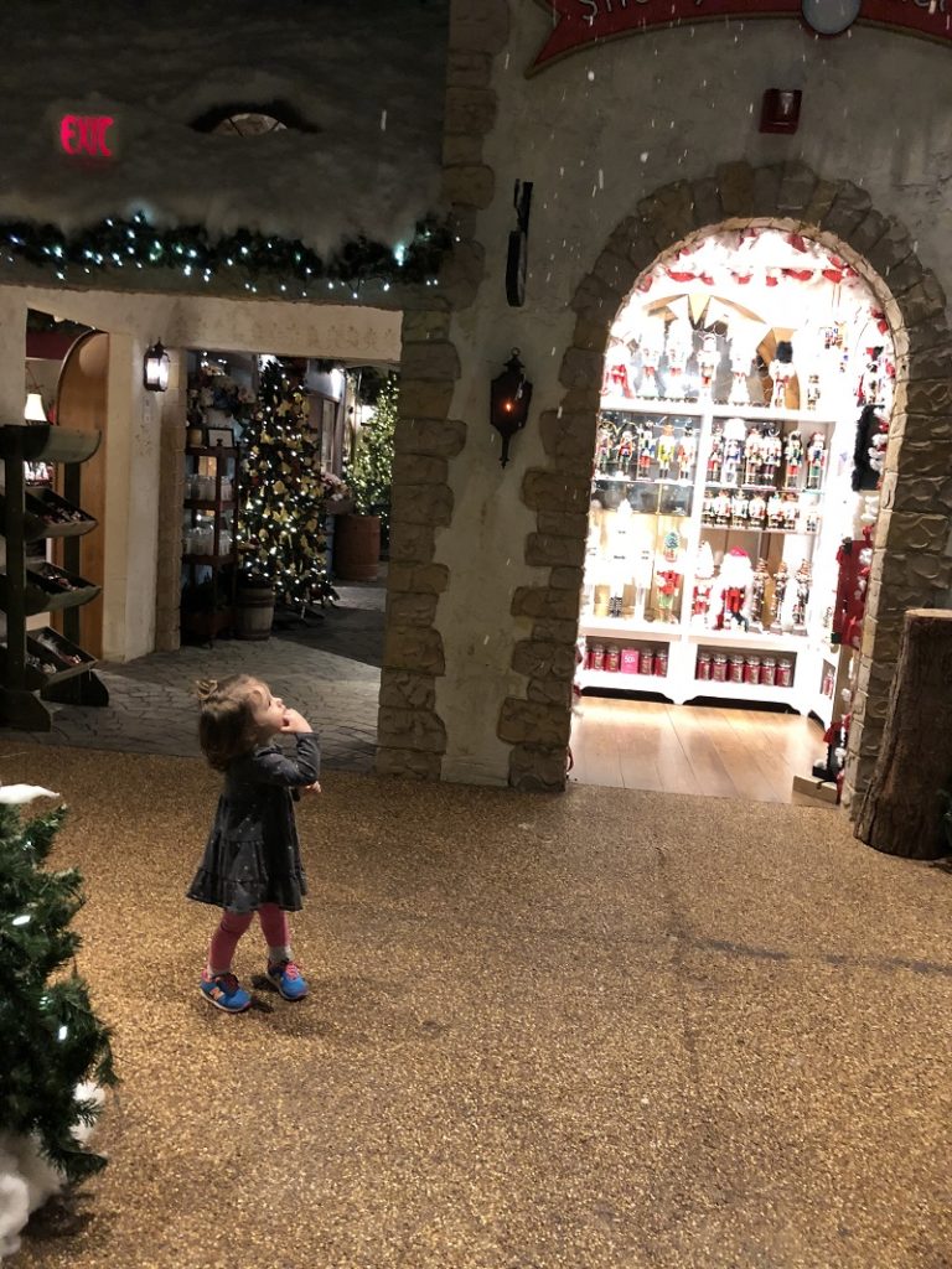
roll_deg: -4.4
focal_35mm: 28
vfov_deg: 63.4
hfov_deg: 49.7
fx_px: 1027
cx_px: 476
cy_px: 634
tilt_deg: -9.2
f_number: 1.8
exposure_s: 1/5
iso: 100
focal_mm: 3.99
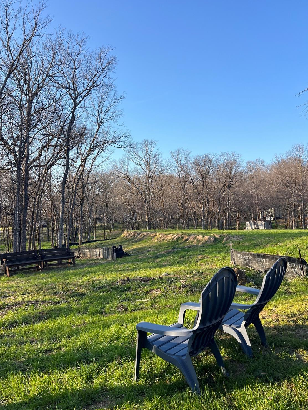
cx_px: 151
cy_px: 202
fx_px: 320
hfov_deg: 51.3
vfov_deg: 65.3
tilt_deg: +5.4
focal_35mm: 27
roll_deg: +0.7
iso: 50
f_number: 1.5
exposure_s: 1/1488
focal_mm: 5.7
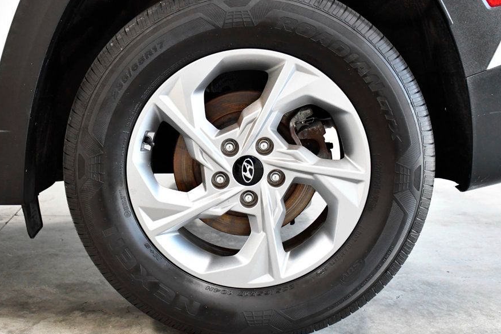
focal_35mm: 56
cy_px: 156
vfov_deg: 24.2
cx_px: 212
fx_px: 779
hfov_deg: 35.6
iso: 2500
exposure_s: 1/320
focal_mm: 32
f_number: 4.5
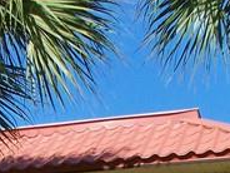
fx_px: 1296
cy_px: 475
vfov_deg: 7.0
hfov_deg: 10.1
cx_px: 14
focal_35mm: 195
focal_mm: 7.54
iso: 80
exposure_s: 1/500
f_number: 4.8
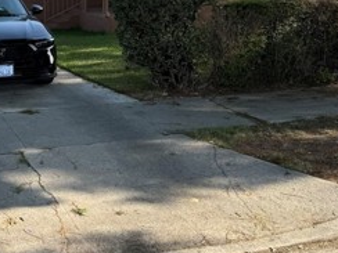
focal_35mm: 63
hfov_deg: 30.0
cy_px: 65
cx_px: 71
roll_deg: +0.3
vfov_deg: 23.1
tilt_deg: -8.1
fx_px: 615
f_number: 1.78
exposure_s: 1/2299
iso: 80
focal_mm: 6.76
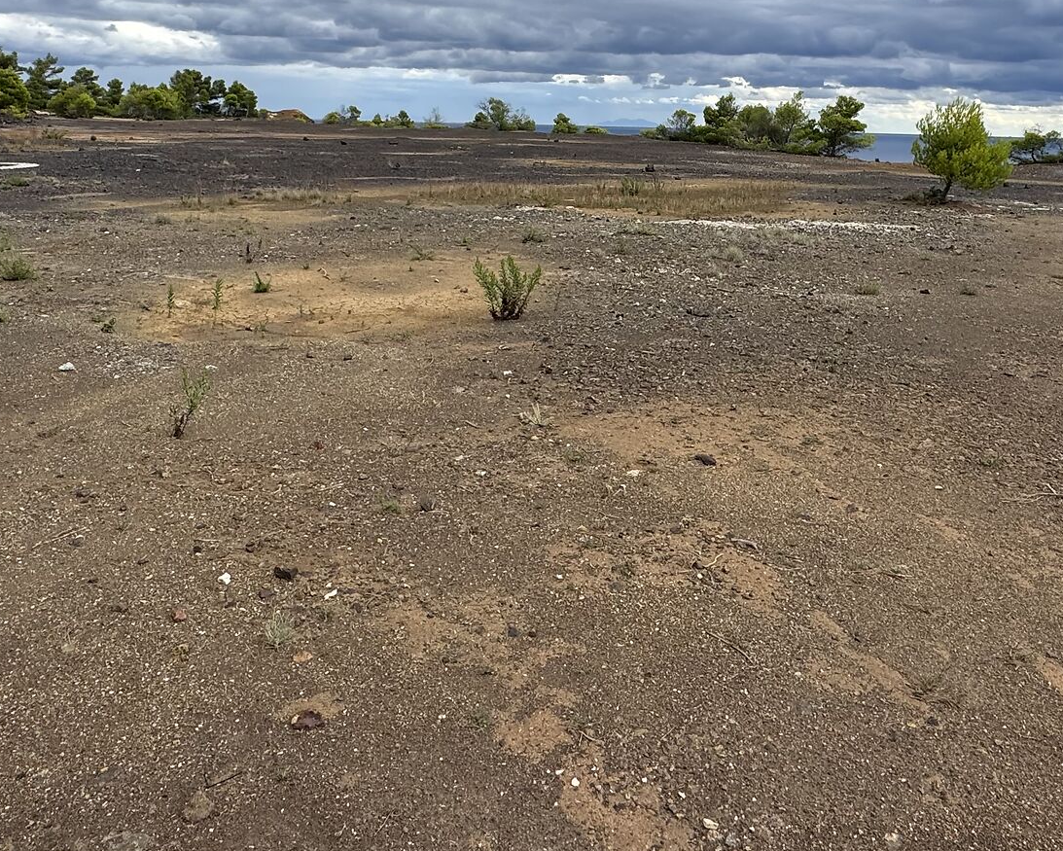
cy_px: 132
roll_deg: -1.2
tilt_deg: -0.6
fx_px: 944
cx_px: 592
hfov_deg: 58.6
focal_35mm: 30
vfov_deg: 45.3
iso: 40
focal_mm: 2.22
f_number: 2.2
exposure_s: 1/1198
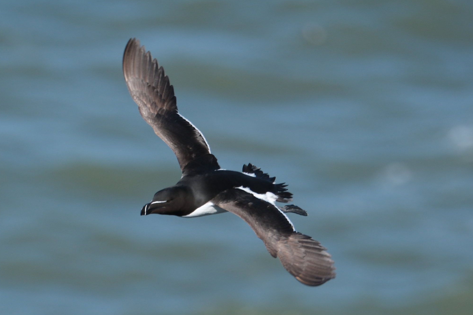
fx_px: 8355
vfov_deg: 2.2
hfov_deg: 3.2
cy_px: 172
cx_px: 217
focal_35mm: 636
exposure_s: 1/1000
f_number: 7.1
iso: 500
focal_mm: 377.7
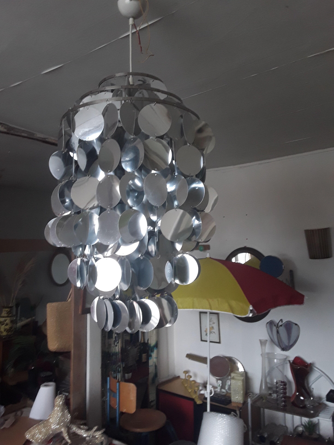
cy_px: 222
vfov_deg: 65.3
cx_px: 167
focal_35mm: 27
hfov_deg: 51.4
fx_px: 347
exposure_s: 1/33
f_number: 1.9
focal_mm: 2.91
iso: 80
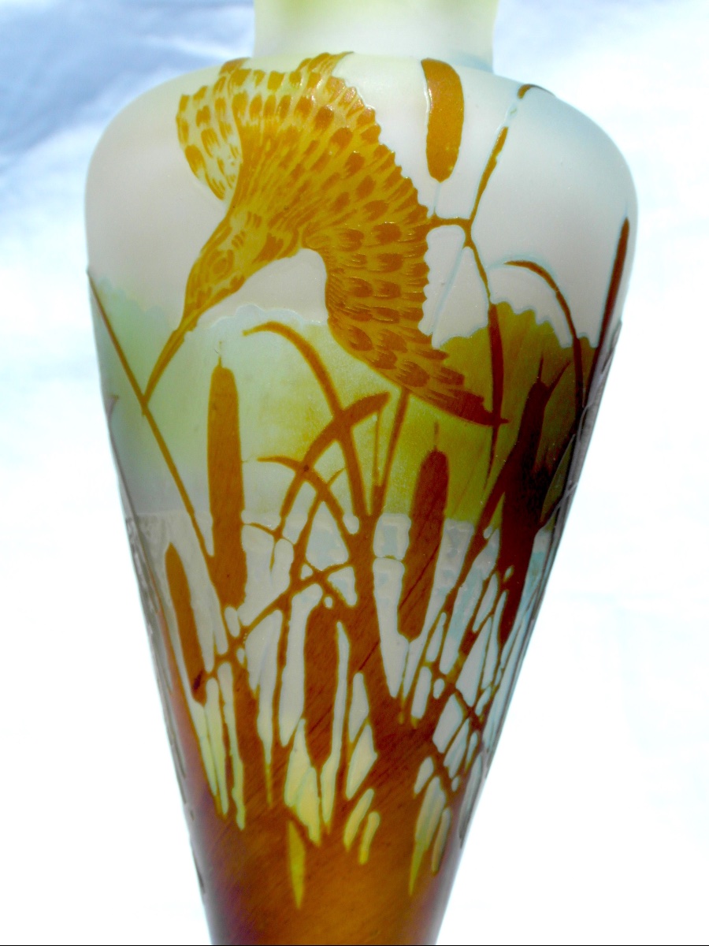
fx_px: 1693
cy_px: 473
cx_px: 354
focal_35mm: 62
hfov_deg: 23.7
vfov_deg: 31.2
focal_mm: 10.2
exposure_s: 1/500
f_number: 5.6
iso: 80
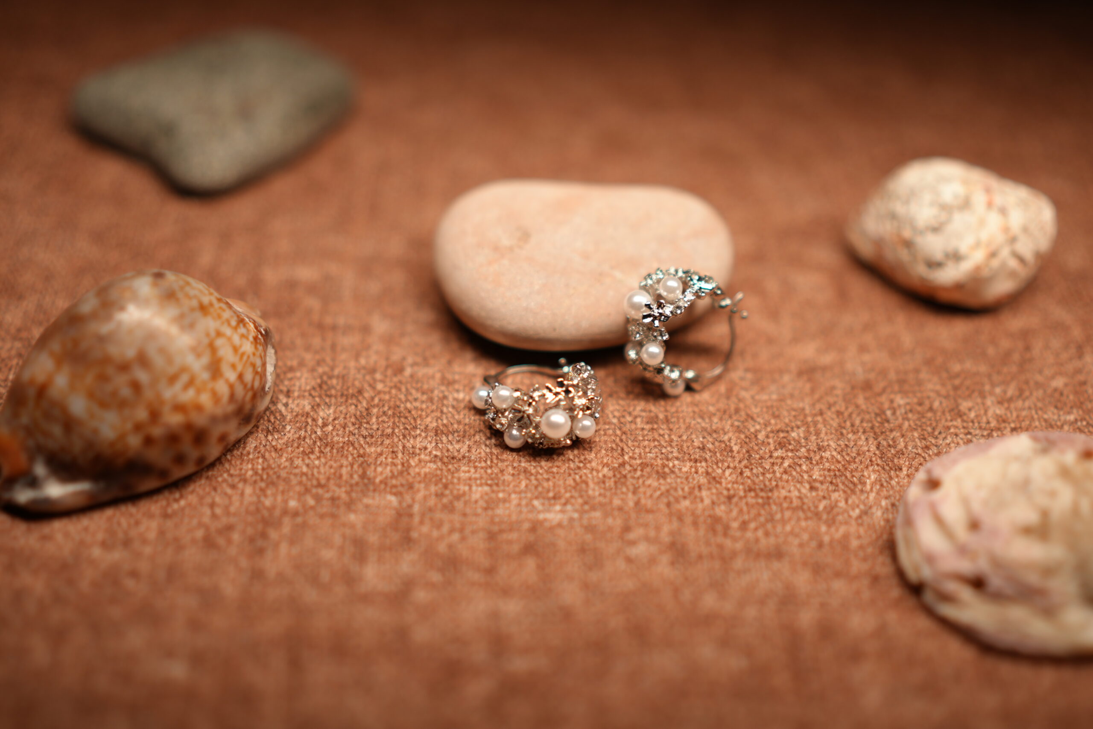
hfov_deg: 38.2
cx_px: 546
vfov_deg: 26.0
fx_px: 1579
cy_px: 364
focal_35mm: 52
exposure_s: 1/200
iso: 100
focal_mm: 35
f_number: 1.4
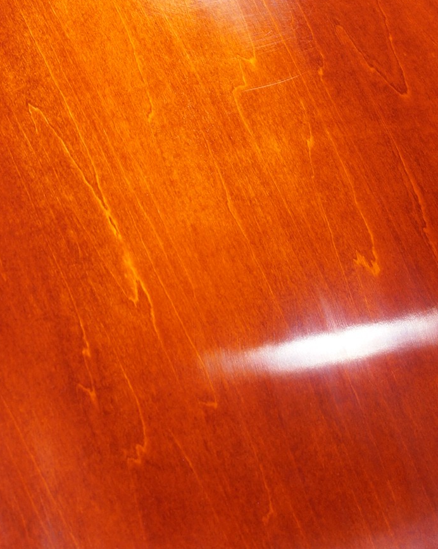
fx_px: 2886
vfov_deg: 10.8
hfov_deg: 8.7
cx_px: 174
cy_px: 181
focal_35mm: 178
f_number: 4.5
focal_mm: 40
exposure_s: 1/8
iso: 100
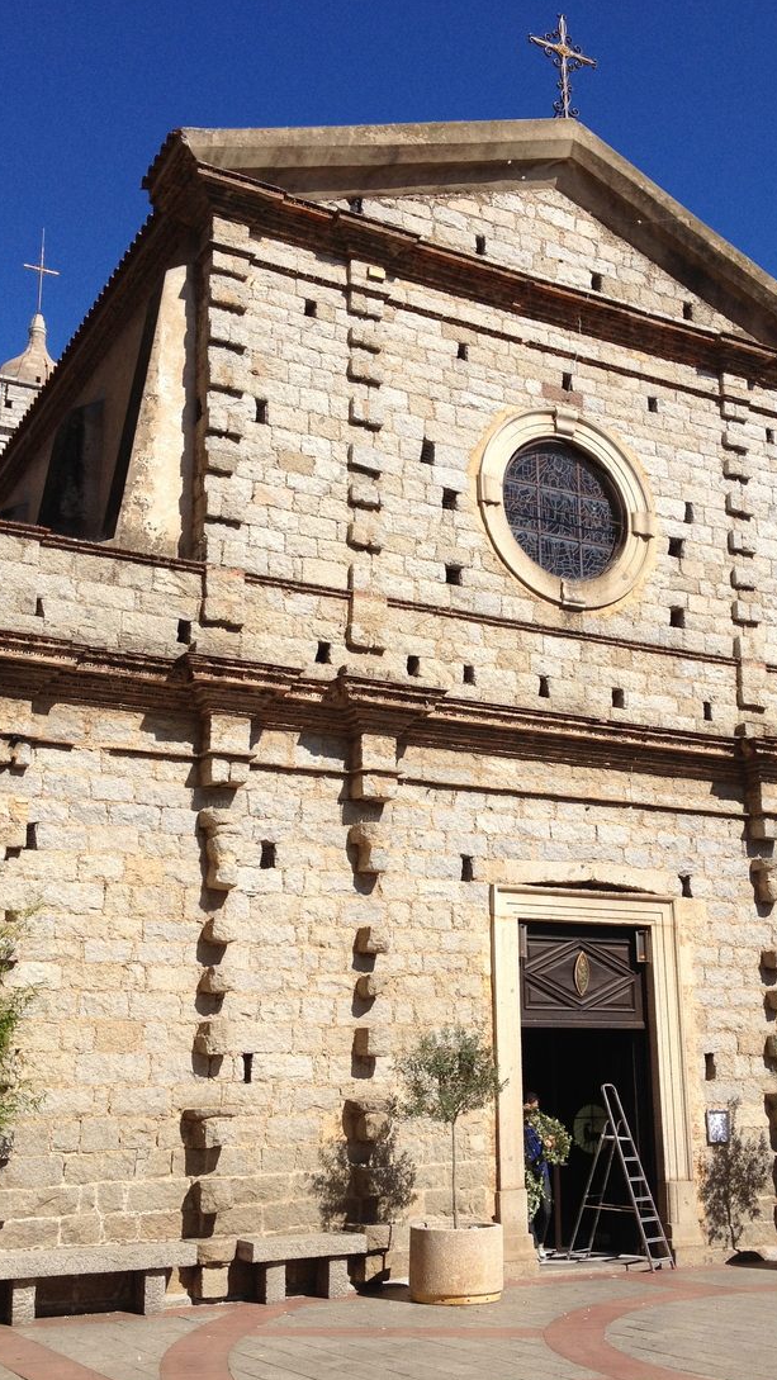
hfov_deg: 28.3
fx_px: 1538
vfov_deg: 48.3
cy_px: 754
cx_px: 453
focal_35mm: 42
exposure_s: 1/2208
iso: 64
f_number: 2.4
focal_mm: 4.28
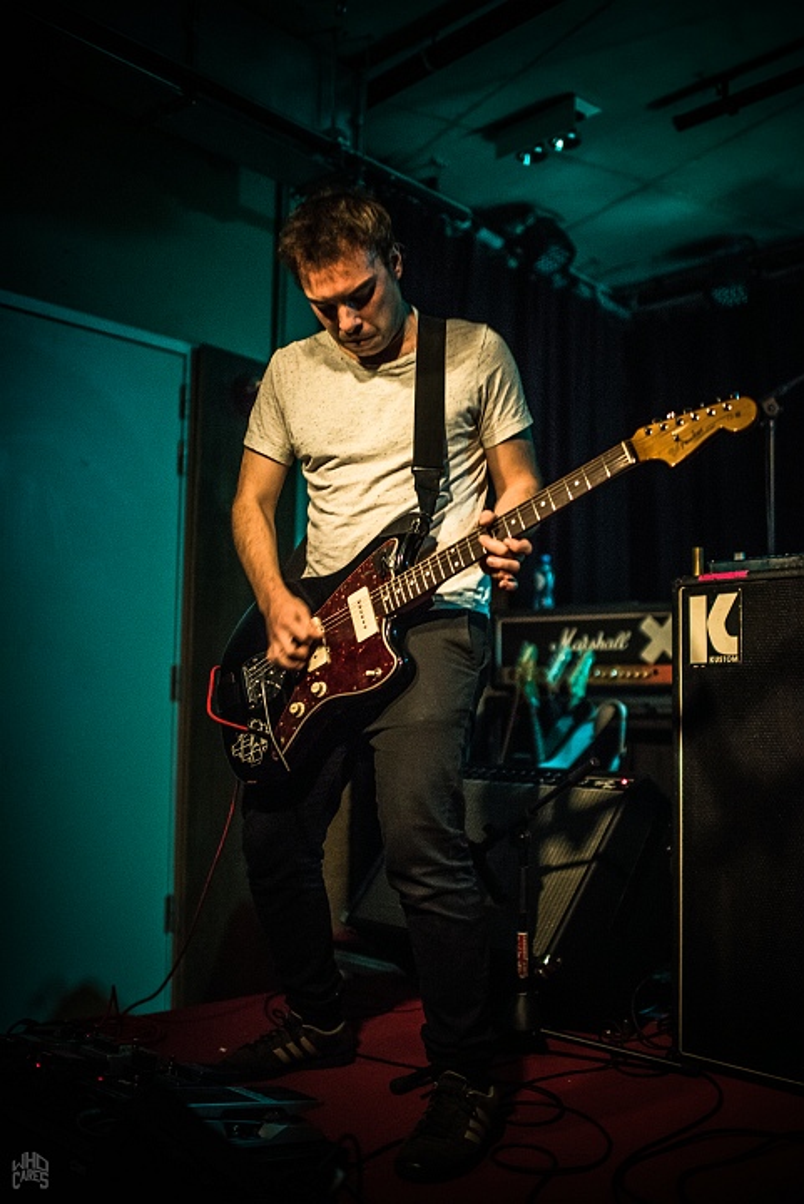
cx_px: 402
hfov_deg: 37.9
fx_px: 1171
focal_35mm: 35
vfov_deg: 54.4
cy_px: 602
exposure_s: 1/100
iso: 3200
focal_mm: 35
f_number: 1.4
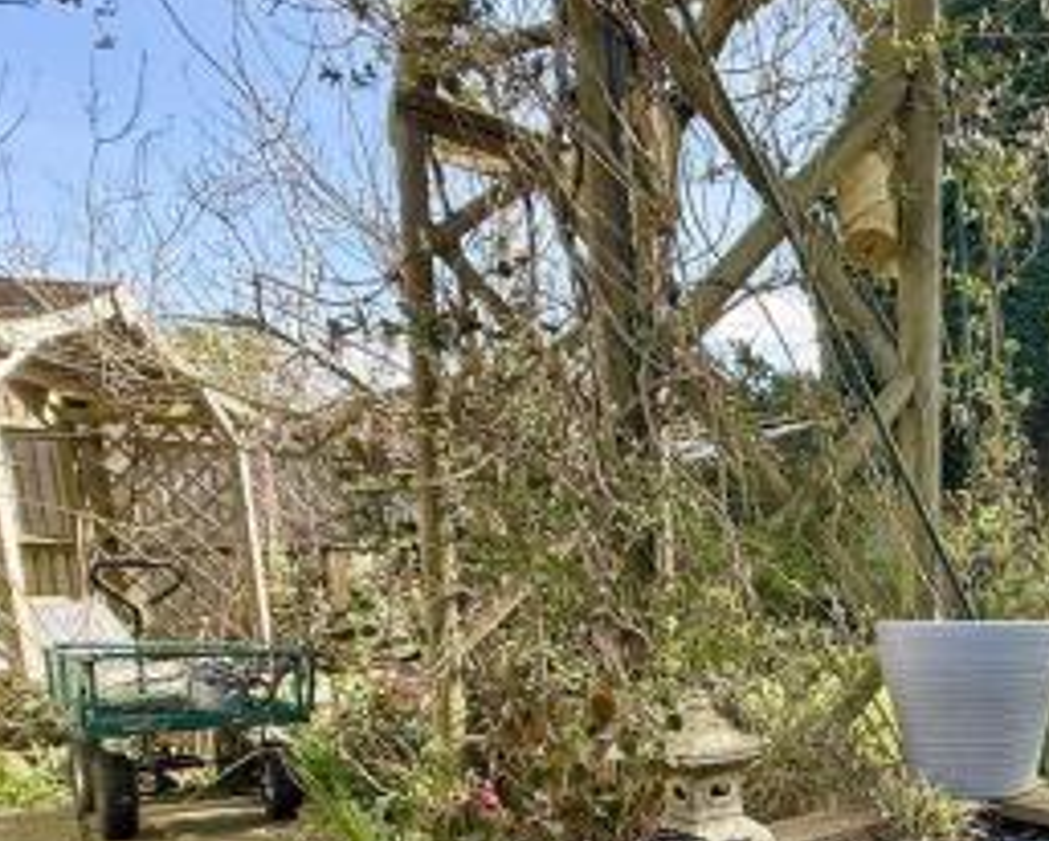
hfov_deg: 48.4
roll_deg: +0.6
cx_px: 1018
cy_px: 745
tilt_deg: -8.2
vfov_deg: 43.4
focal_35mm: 31
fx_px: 963
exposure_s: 1/289
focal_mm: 2.22
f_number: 2.2
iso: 64
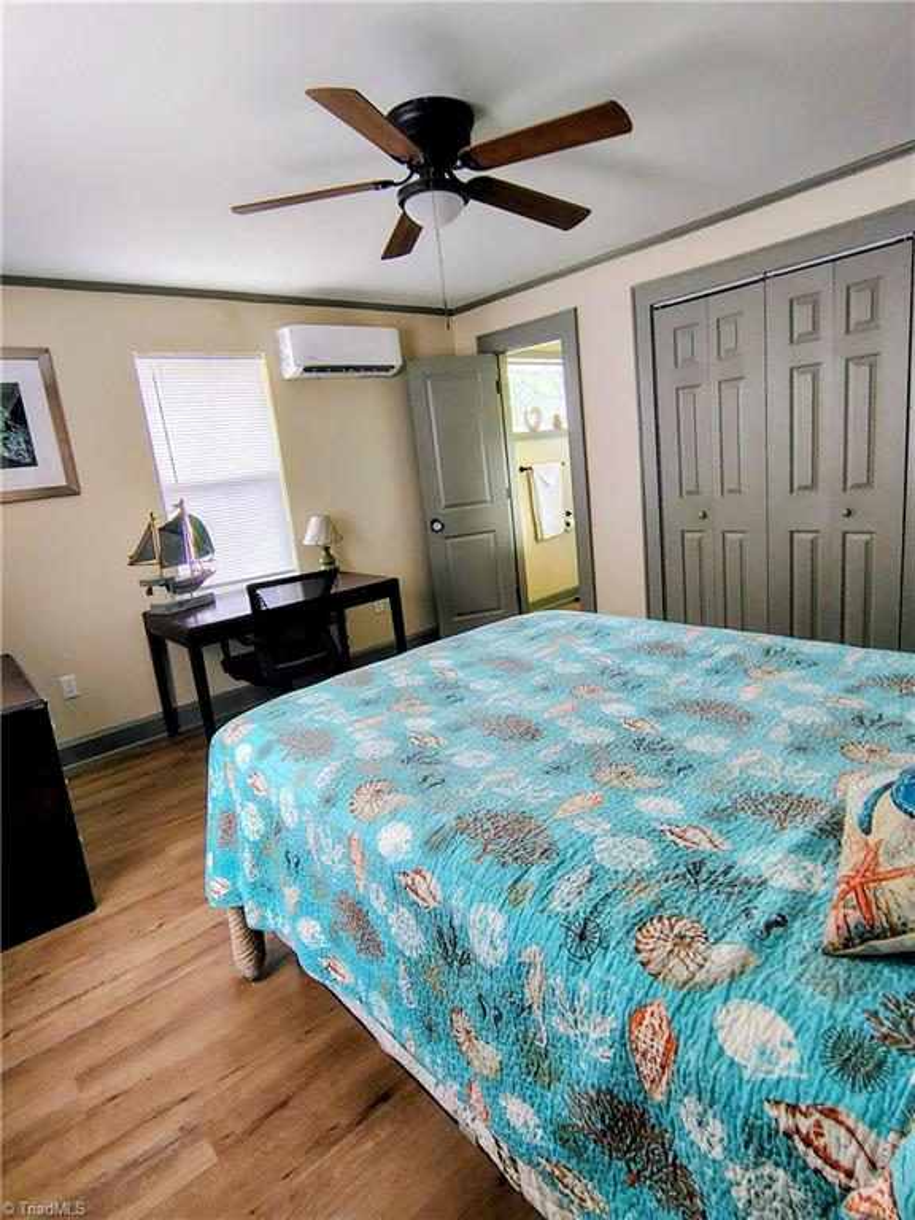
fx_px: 564
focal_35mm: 16
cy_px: 610
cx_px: 458
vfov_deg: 94.5
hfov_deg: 78.1
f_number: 2.2
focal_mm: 2.13
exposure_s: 1/60
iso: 587
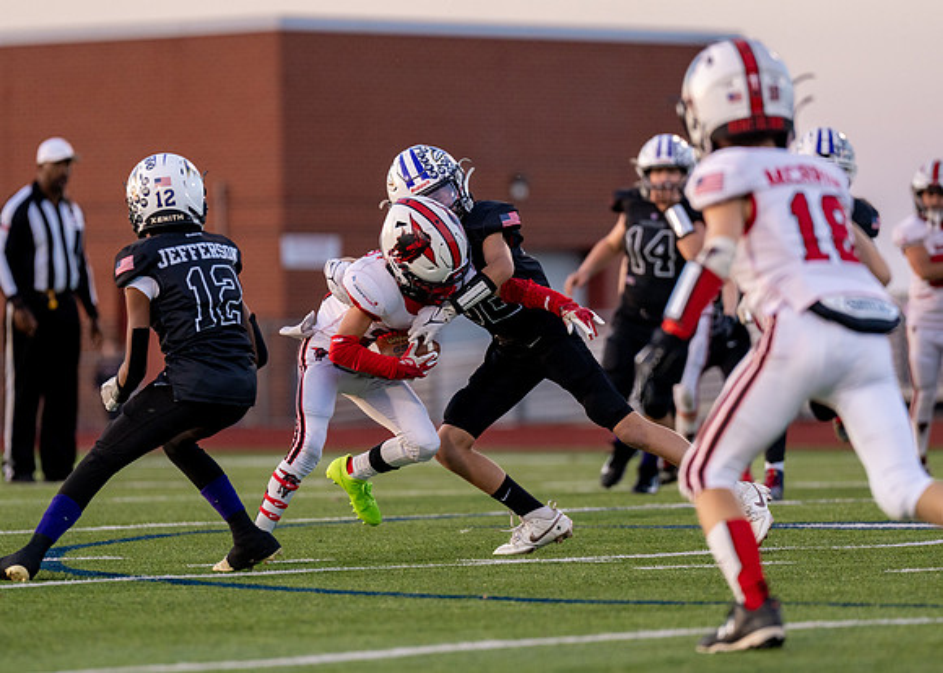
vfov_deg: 4.6
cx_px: 457
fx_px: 8317
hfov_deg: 6.5
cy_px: 339
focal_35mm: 311
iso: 800
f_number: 2.8
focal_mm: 200
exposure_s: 1/1250
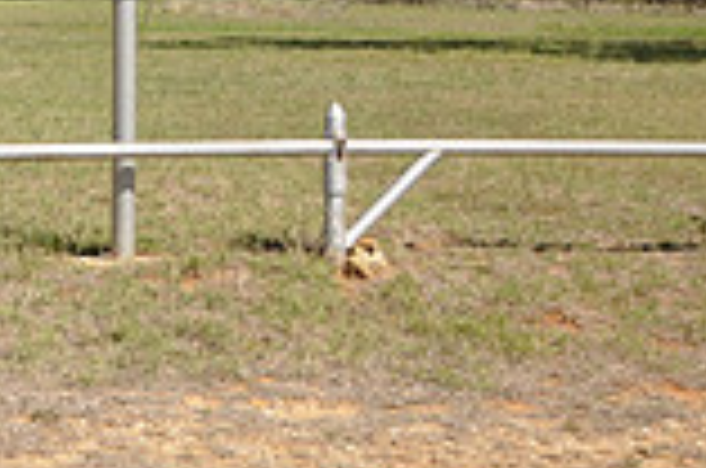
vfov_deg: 13.5
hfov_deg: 16.9
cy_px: 29
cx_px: -571
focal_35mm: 100
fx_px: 1957
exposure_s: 1/200
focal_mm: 18
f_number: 7.1
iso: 200
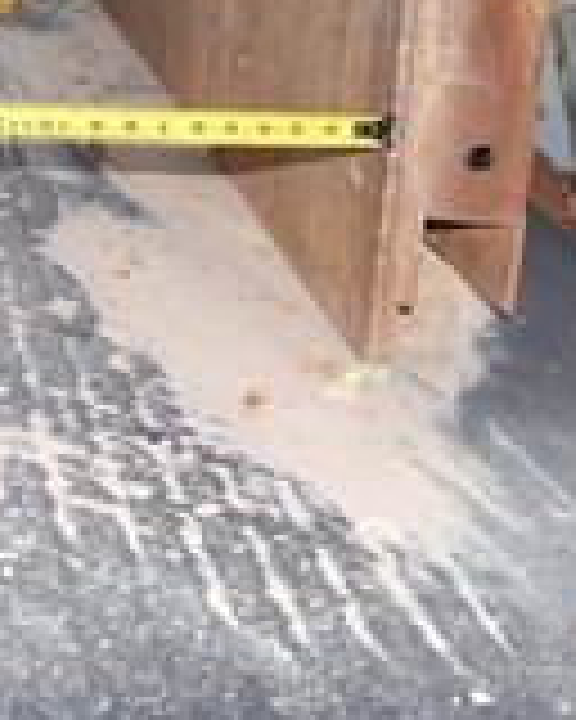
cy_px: 43
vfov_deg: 23.4
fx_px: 1683
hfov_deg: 18.4
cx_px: -112
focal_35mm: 79
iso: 100
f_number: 8
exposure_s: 1/200
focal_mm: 18
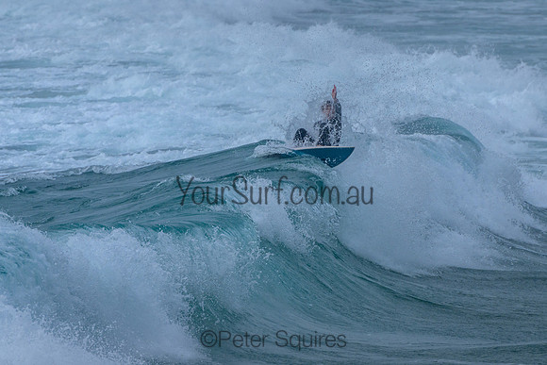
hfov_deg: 3.7
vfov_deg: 2.5
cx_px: 269
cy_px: 177
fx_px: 8363
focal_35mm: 550
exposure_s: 1/2000
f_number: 10
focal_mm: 400
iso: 500
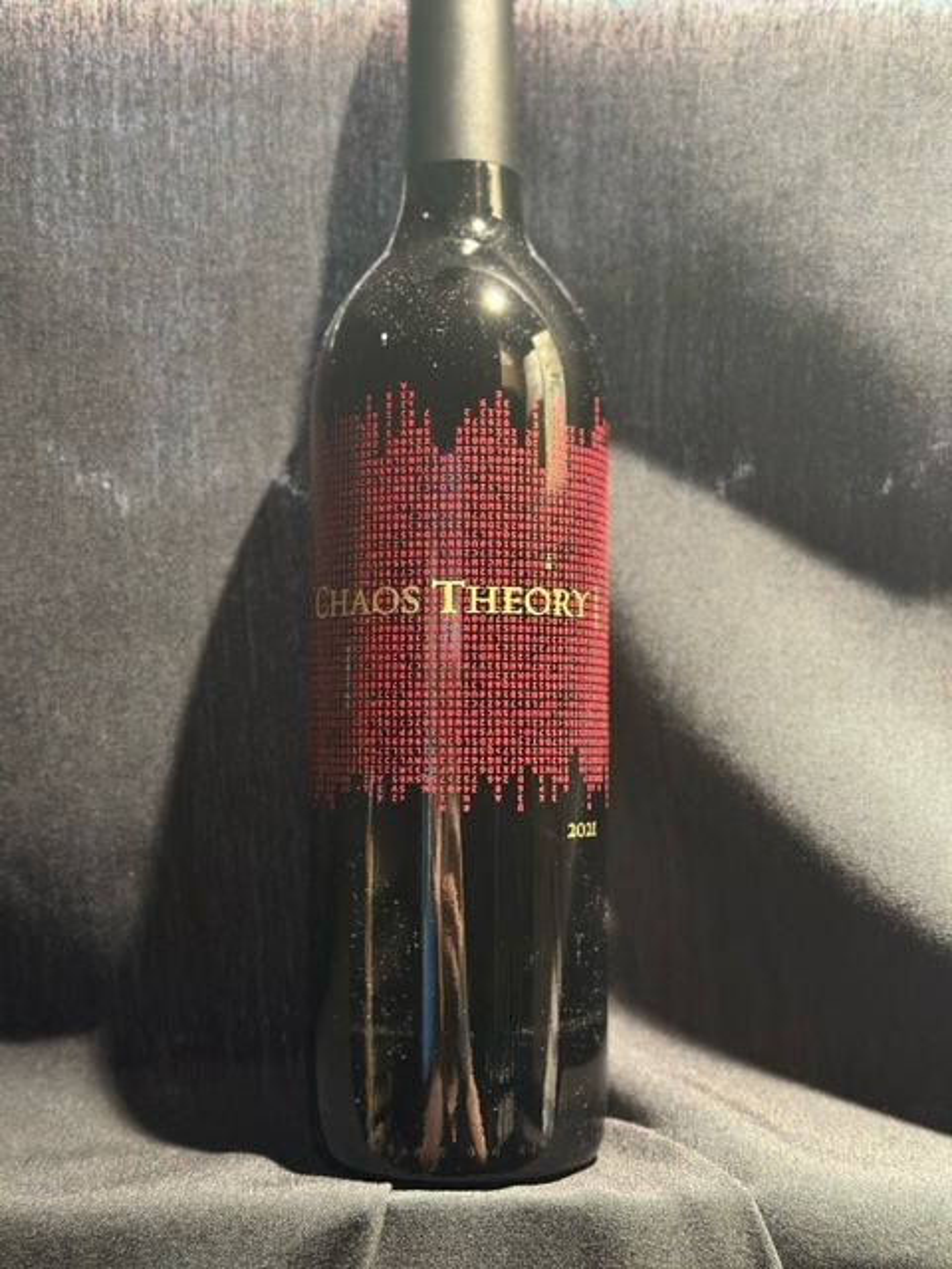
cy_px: 634
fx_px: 1760
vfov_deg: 39.7
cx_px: 476
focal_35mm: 48
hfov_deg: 30.3
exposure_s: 1/30
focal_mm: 6.86
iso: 640
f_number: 1.78
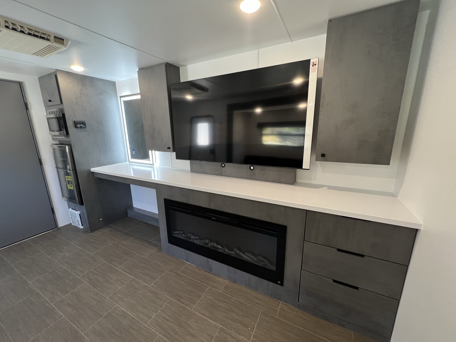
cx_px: 228
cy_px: 171
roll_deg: +0.5
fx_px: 171
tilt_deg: -15.0
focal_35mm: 13
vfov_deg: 89.9
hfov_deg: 106.2
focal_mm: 1.57
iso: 250
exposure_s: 1/76
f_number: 1.8
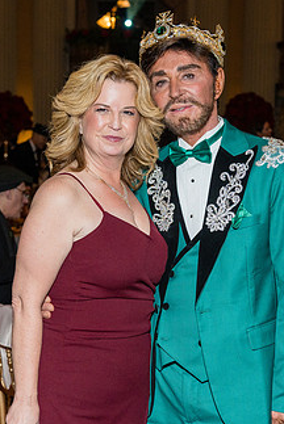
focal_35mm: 71
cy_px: 228
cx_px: 151
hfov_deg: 19.2
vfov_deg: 28.4
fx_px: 838
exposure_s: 1/160
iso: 1600
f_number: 3.5
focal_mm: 34
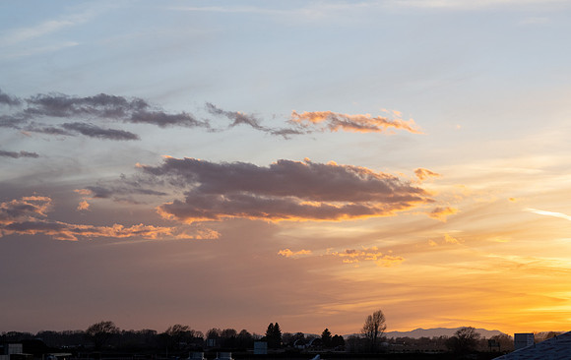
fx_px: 1744
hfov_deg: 18.6
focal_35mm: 112
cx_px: 286
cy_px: 190
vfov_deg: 11.8
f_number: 14
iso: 640
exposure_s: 1/160
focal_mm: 110
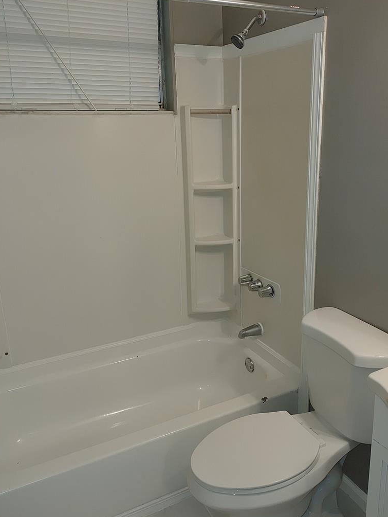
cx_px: 225
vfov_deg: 58.3
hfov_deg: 45.3
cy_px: 262
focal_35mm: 31
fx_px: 463
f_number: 1.8
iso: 50
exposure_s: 1/40
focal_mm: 5.58
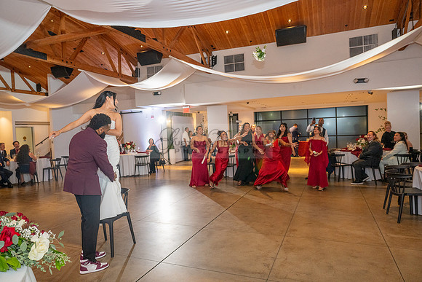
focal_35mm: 24
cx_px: 211
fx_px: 281
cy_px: 141
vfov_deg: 53.2
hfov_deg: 73.7
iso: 2000
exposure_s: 1/200
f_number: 3.5
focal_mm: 24
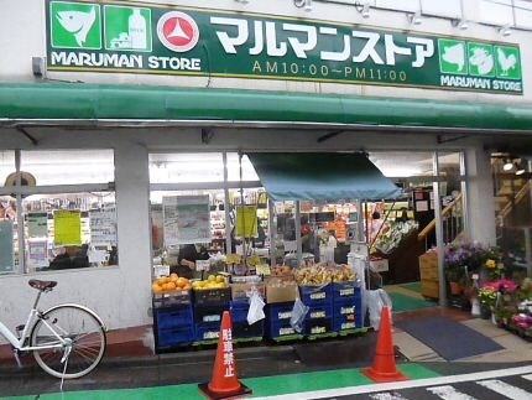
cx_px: 266
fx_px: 369
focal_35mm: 24
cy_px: 200
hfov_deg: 71.6
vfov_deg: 56.9
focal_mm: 4.3
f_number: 2.5
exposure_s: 1/250
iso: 1600
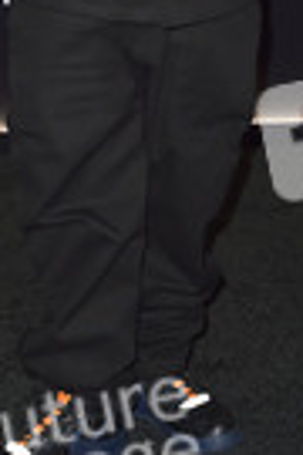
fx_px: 1641
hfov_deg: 10.5
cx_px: 126
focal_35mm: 130
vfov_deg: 15.4
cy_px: -47
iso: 400
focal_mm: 44
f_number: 6.3
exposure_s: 1/250
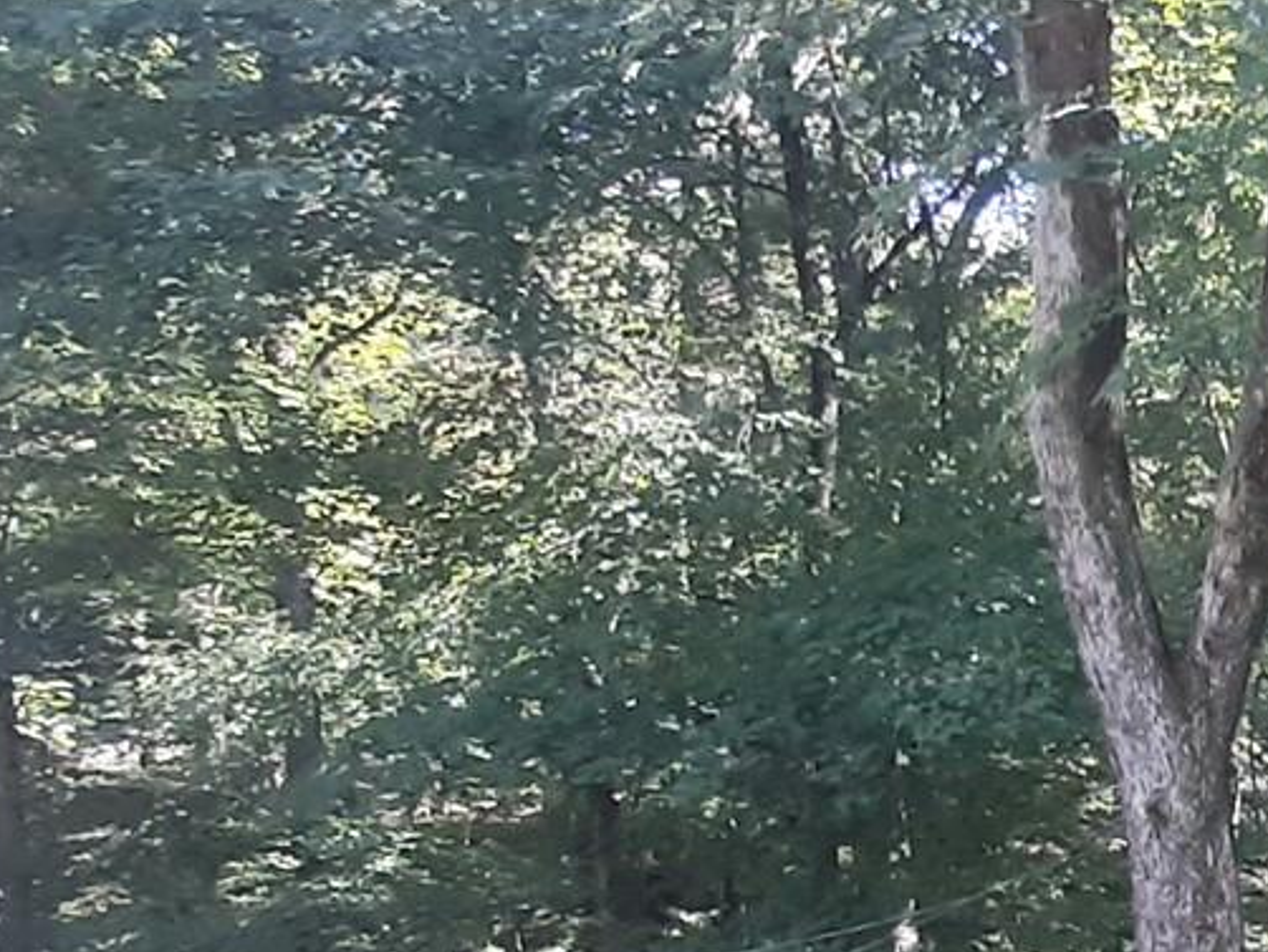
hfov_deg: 27.6
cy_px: 960
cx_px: 1791
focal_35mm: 53
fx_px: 1942
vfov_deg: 26.1
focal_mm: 1.42
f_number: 2.2
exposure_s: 1/60.2
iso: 64
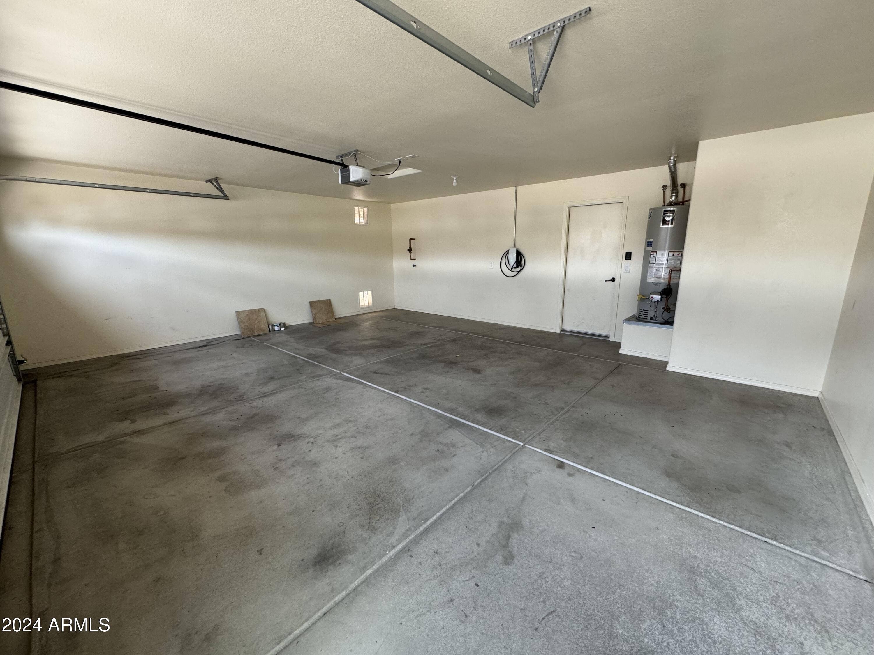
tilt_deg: -12.5
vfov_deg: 85.7
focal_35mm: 14
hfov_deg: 102.1
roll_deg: +0.6
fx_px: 353
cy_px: 328
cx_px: 437
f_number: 2.2
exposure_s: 1/99
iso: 200
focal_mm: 2.22
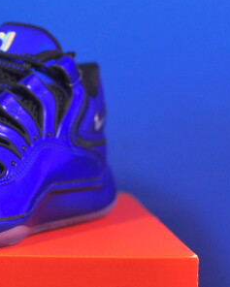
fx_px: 1616
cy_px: 47
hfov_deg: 8.0
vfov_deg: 10.1
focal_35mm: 190
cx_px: -115
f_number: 2.5
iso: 250
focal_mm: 50
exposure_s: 1/320
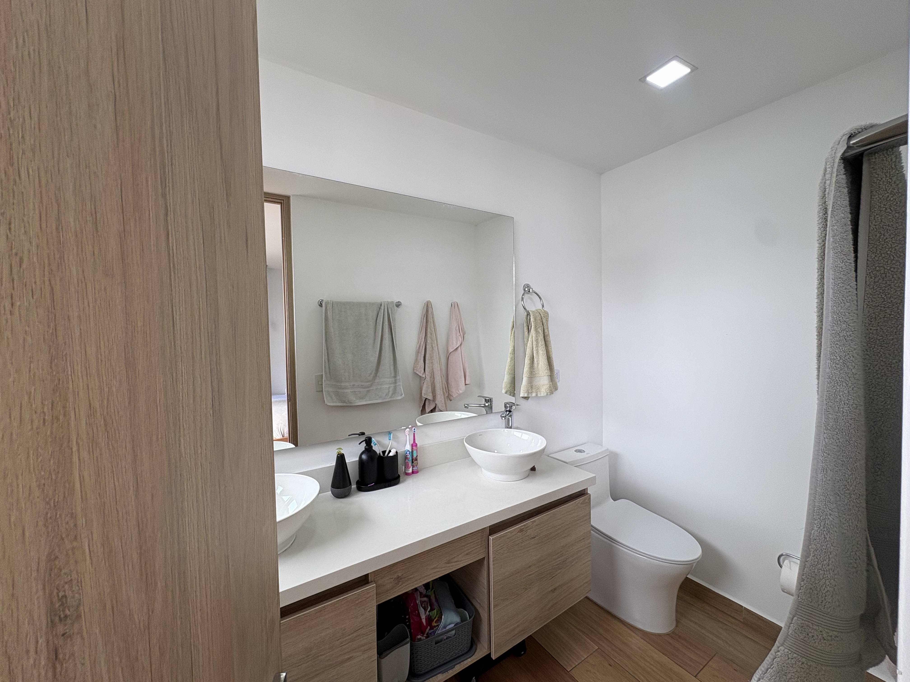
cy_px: 341
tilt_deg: -2.0
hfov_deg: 102.1
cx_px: 455
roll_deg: +0.9
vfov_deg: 85.7
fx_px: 368
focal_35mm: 14
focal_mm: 2.22
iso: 50
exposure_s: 1/120
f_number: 2.2
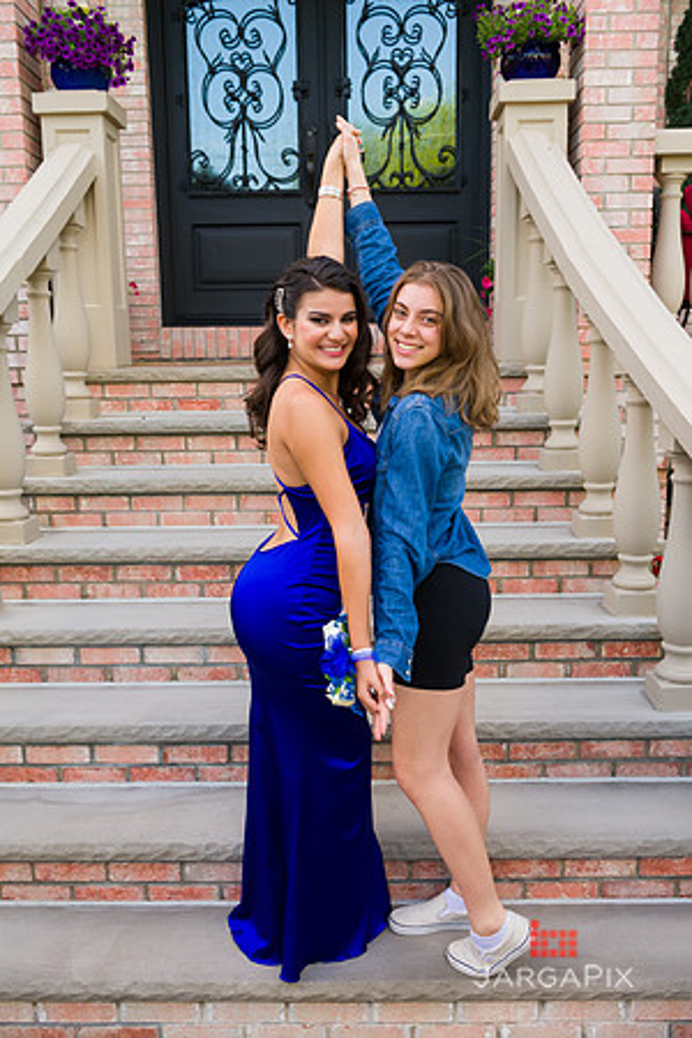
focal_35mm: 31
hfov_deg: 42.3
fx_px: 894
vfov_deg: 60.3
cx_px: 346
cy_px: 519
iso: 400
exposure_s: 1/200
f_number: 5
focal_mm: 31
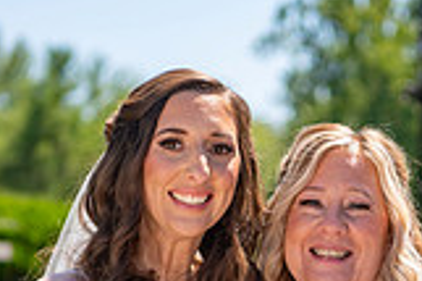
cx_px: 333
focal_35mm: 252
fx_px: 2951
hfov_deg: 8.2
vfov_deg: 5.4
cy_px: 292
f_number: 3.2
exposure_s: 1/1000
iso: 100
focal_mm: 70
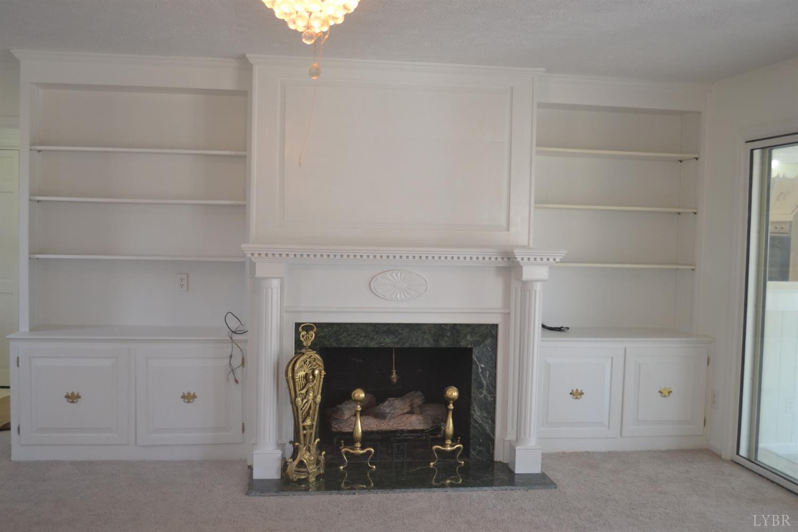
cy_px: 266
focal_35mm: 36
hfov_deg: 53.1
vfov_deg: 36.9
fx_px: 798
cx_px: 399
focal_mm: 24
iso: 400
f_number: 4
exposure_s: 1/30
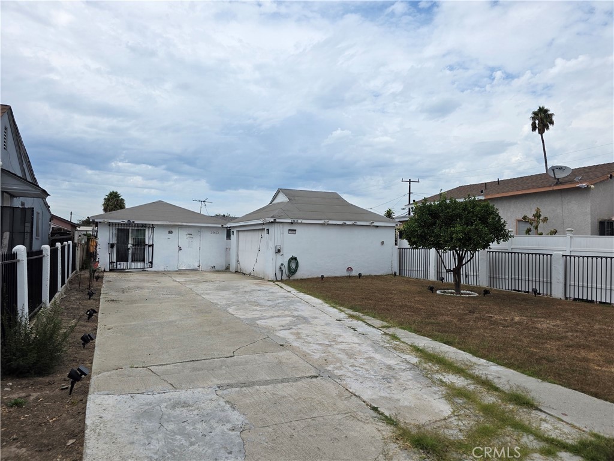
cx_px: 307
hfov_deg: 73.9
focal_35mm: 23
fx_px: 408
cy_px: 230
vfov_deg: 58.9
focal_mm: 6.3
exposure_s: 1/7944
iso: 80
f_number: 1.7
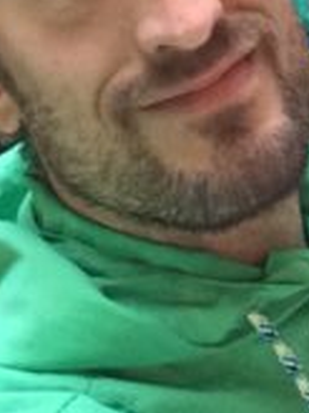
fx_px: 1274
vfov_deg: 16.9
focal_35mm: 107
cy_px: -183
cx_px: 198
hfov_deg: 13.8
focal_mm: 2.15
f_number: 2.4
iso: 320
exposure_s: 1/30
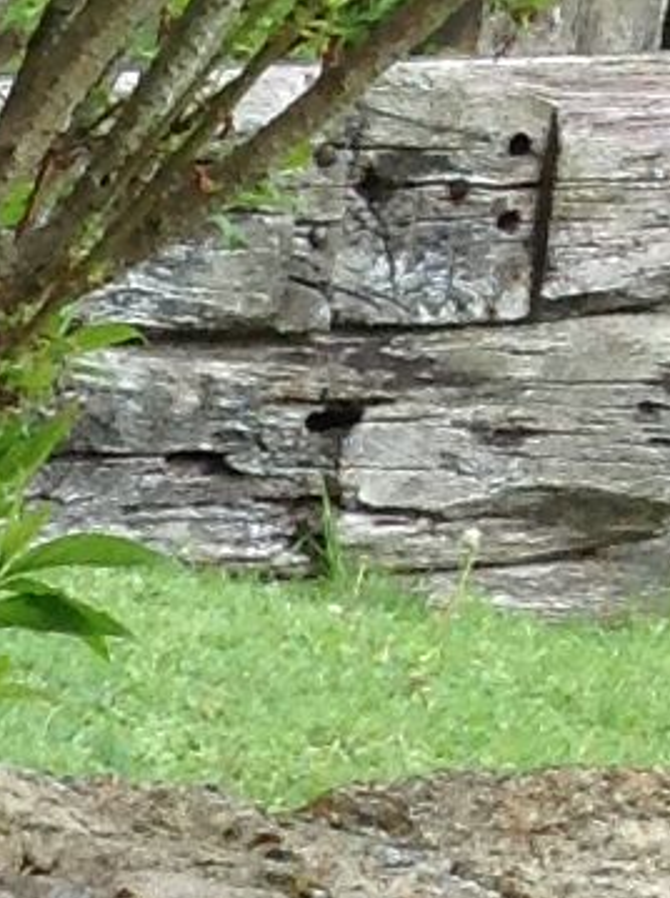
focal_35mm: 253
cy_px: 2276
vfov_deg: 7.3
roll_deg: -1.0
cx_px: -1610
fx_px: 6549
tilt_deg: -29.1
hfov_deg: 5.4
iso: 50
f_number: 2.4
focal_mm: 4.28
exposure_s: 1/179
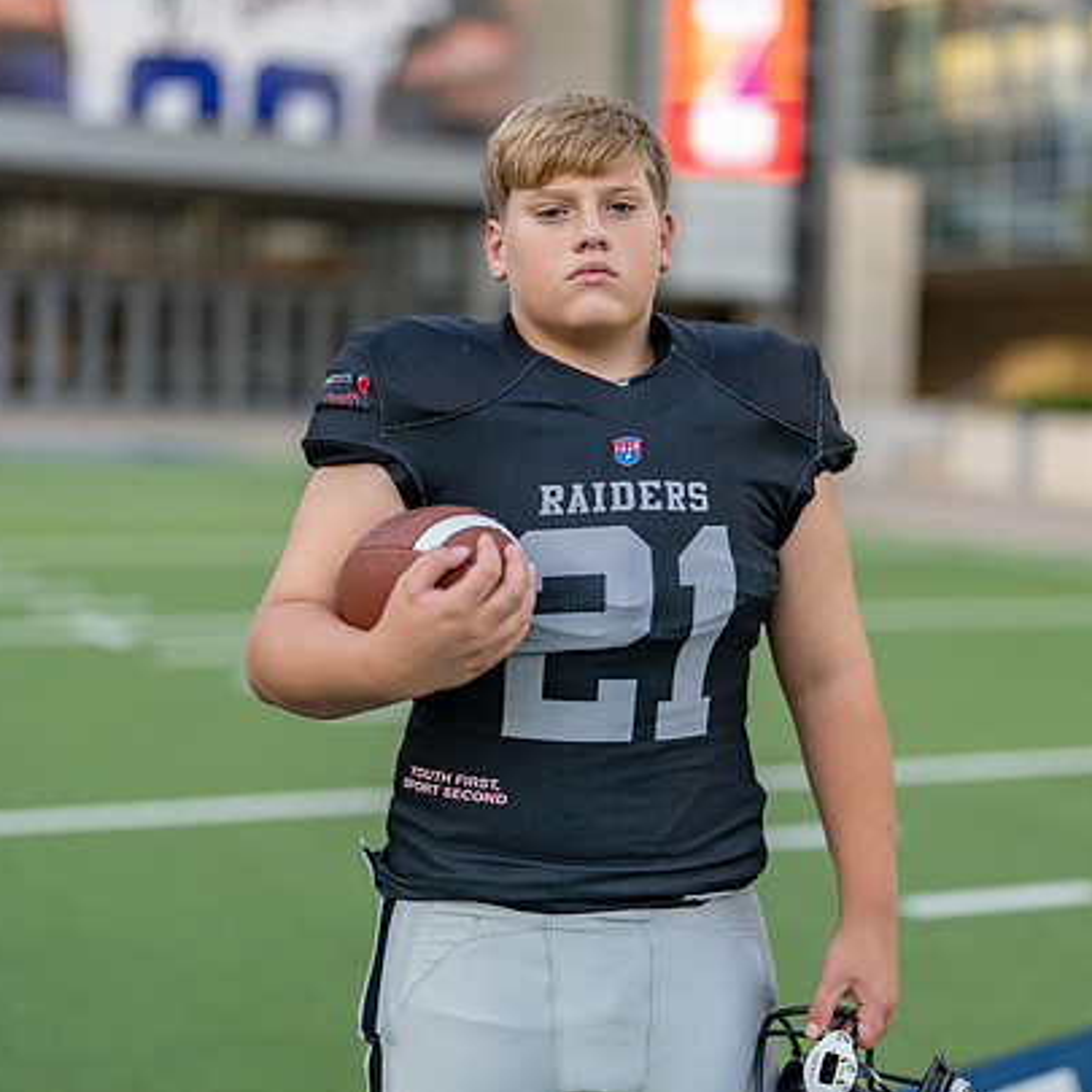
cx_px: 633
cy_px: 494
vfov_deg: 24.0
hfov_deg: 24.0
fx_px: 2570
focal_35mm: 72
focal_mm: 50
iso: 100
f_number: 1.2
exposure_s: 1/1600
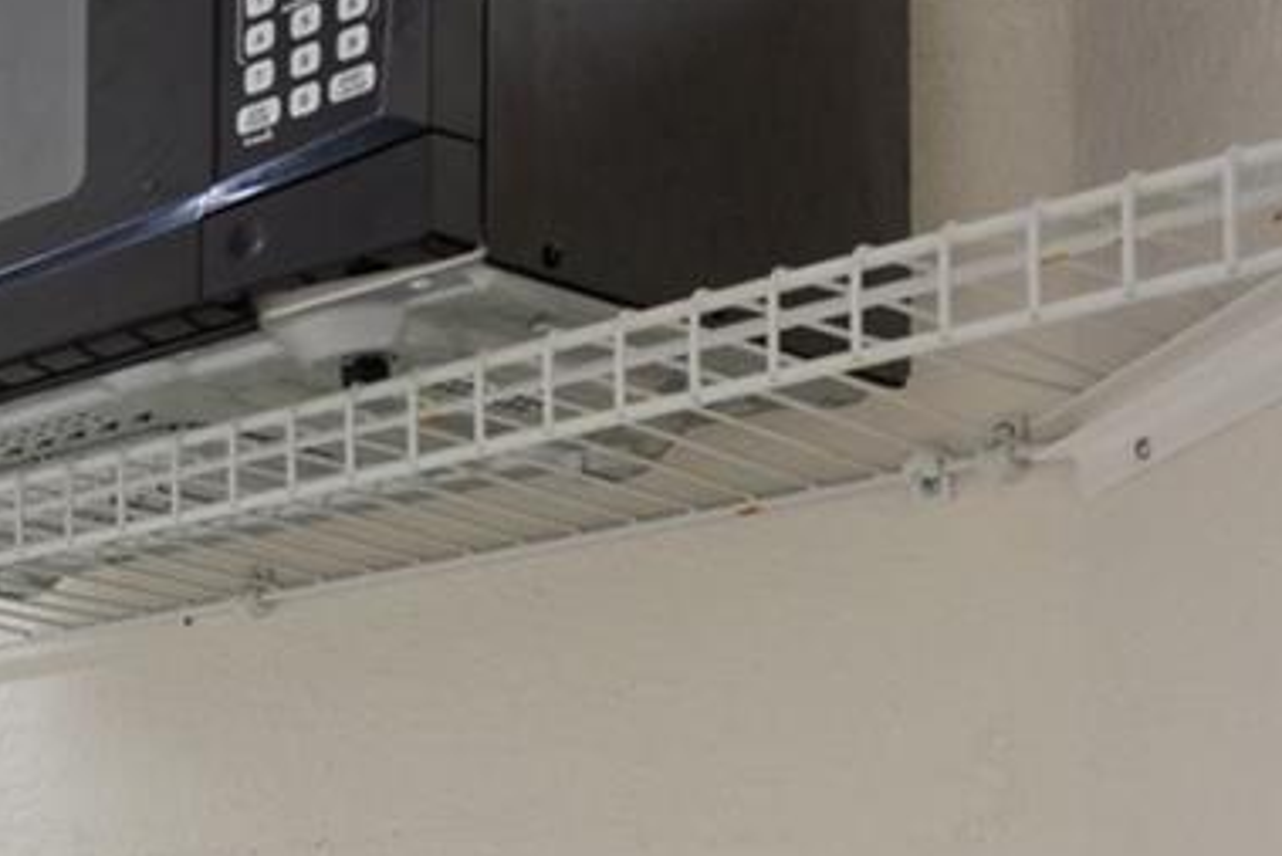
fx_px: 2707
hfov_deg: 19.6
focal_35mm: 76
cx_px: -1042
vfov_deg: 16.7
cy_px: 1184
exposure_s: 1/1.25
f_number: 8
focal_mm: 18
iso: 400
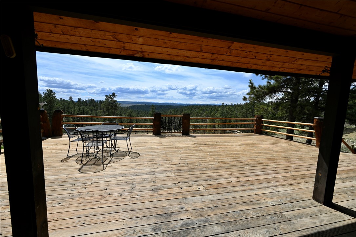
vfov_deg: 81.2
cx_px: 178
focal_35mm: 14
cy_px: 118
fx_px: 138
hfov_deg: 104.3
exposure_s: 1/500
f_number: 8
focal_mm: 14
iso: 100
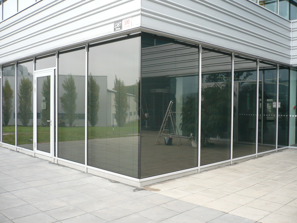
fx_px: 300
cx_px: 148
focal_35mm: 35
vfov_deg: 40.7
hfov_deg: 52.6
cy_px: 112
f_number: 2.8
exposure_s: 1/125
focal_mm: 5.8
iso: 100
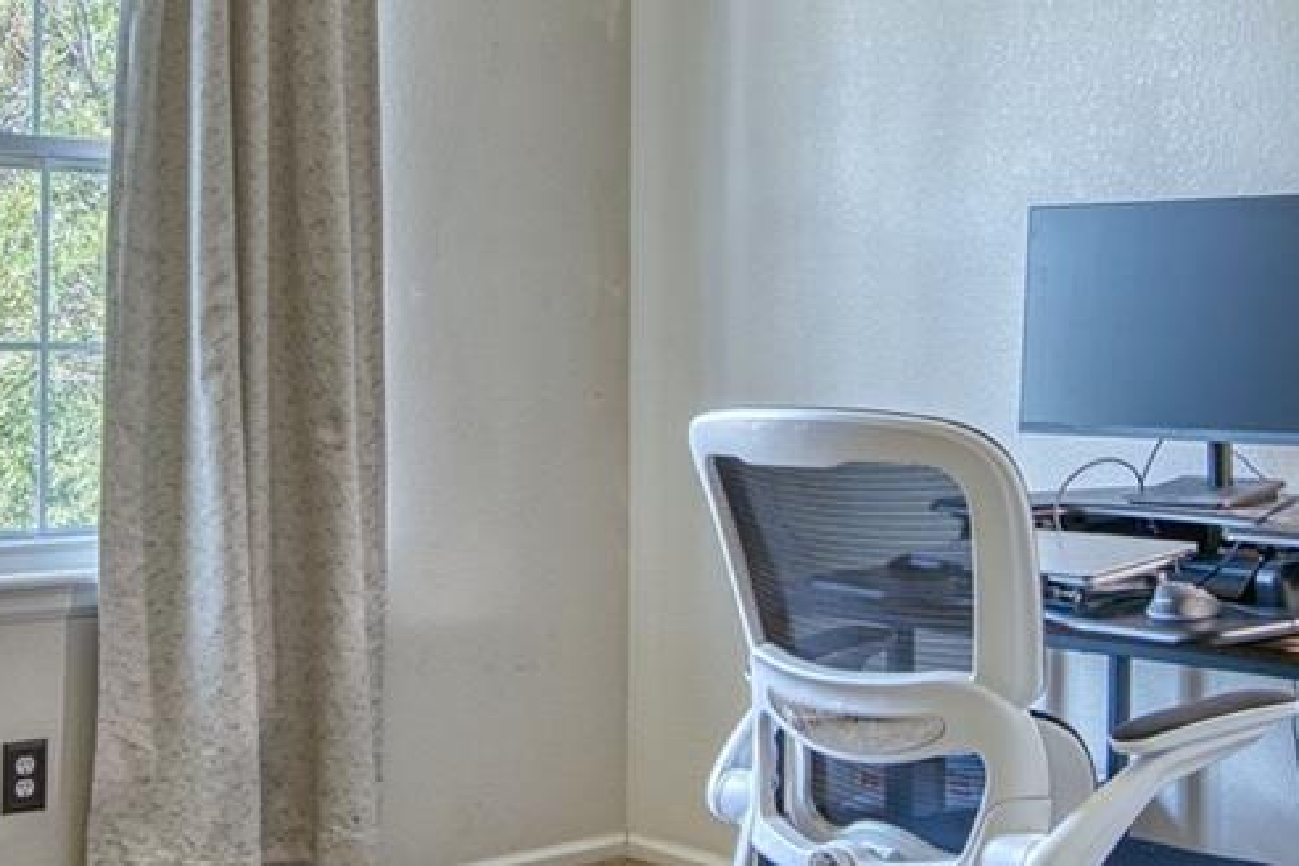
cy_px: 351
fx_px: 1876
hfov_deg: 38.2
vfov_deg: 25.9
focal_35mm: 52
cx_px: 647
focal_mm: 16
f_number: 5.6
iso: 500
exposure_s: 1/15
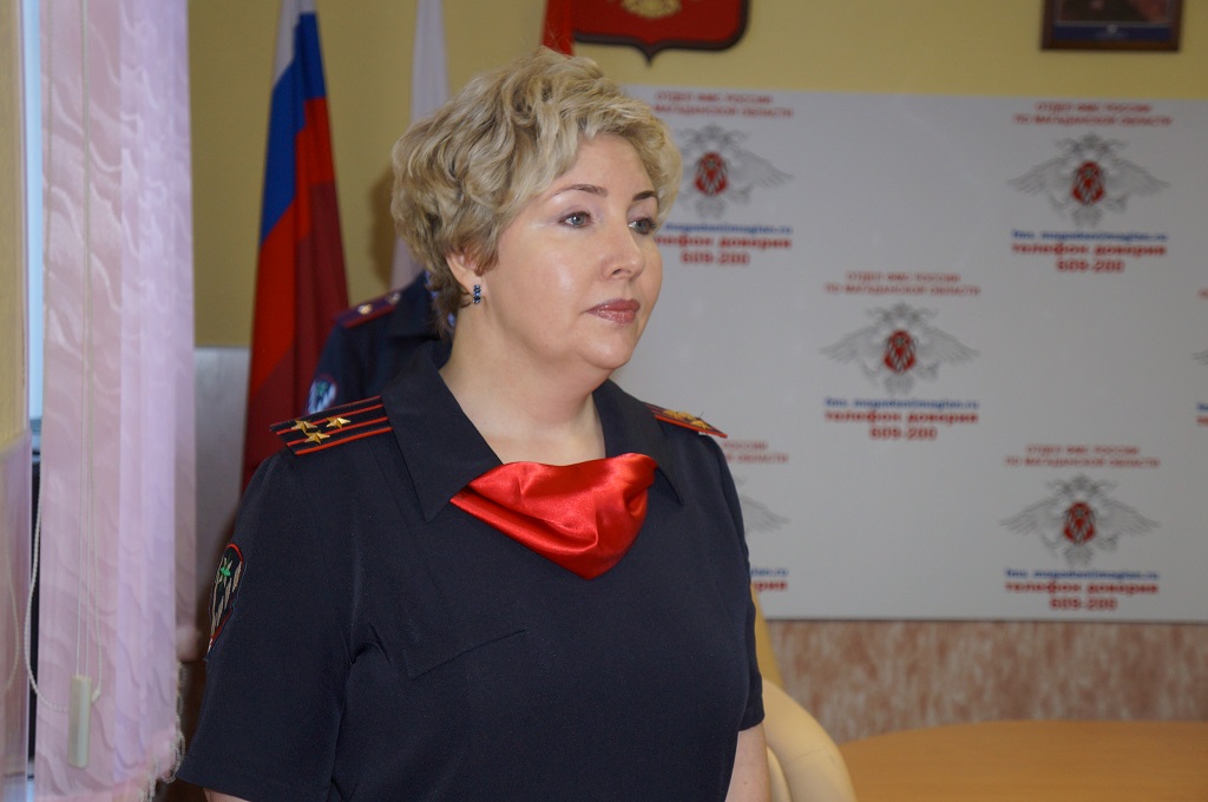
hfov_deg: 32.7
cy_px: 401
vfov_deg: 22.0
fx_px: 2061
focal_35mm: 62
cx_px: 604
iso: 800
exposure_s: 1/125
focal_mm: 41
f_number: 4.5
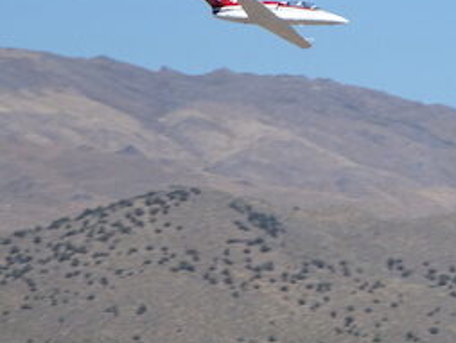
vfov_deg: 2.6
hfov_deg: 3.5
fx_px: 7516
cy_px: 82
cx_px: 446
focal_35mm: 570
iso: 80
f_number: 6.3
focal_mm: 39.66
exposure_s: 1/640
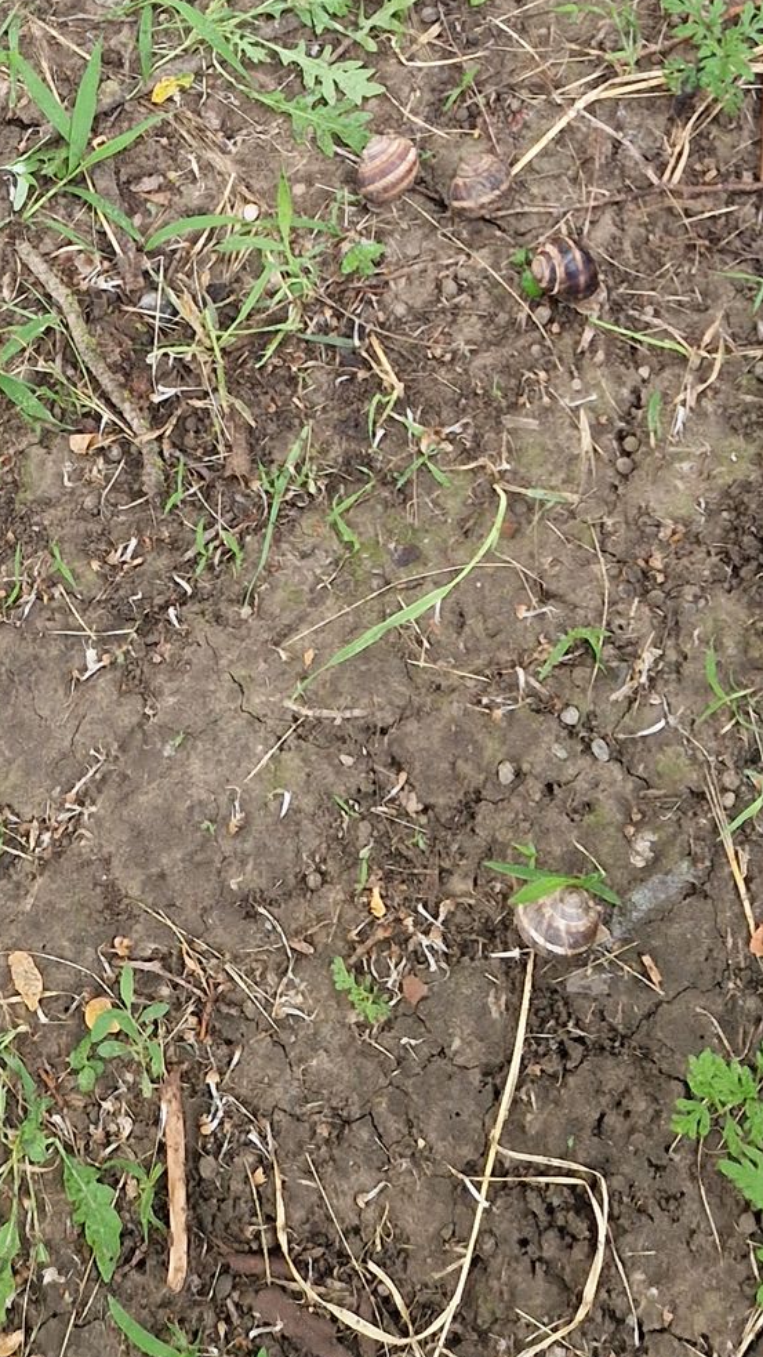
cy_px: -251
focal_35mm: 68
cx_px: 402
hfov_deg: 17.7
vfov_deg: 27.5
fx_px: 2446
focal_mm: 5.4
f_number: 1.8
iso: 50
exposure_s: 1/100
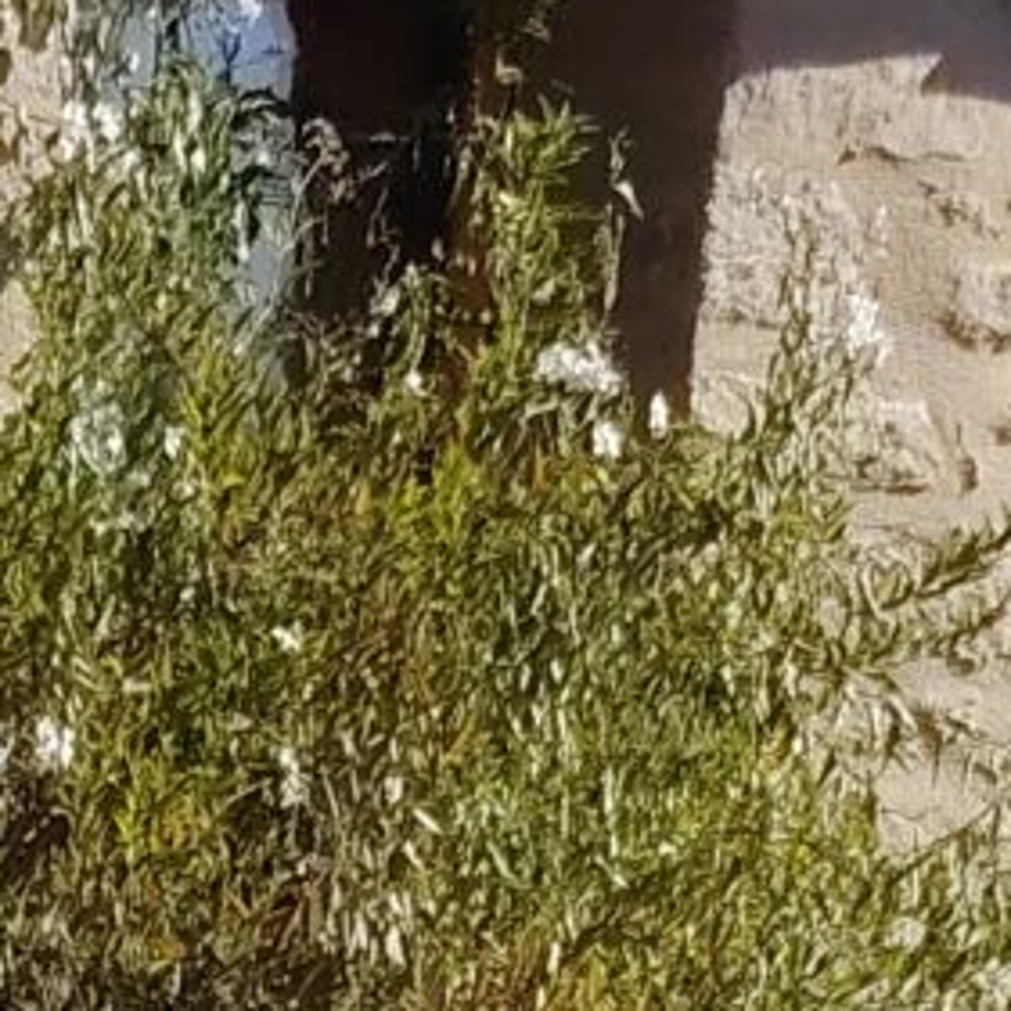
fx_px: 6377
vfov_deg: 7.9
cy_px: 2957
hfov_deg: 7.6
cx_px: -2274
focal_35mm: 193
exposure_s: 1/886
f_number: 1.75
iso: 100
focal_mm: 5.25
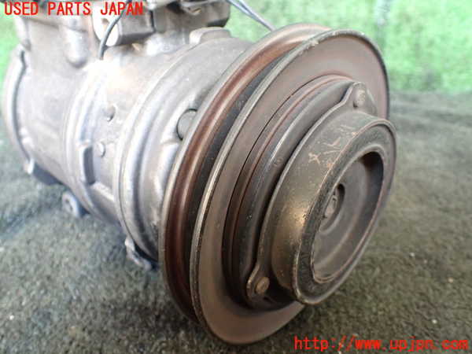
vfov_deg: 46.8
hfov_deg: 60.0
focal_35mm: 30
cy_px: 177
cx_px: 236
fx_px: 409
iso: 800
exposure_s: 1/60
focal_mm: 5.4
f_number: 2.3
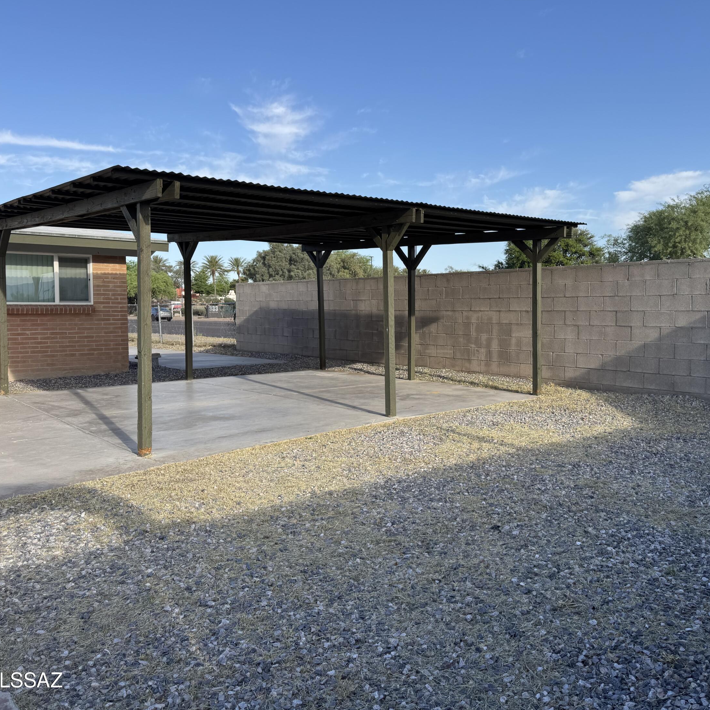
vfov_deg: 55.6
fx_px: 673
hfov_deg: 55.5
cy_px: 349
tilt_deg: -3.9
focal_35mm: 29
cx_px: 399
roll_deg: +0.3
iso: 80
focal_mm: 6.76
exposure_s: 1/2506
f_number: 1.78
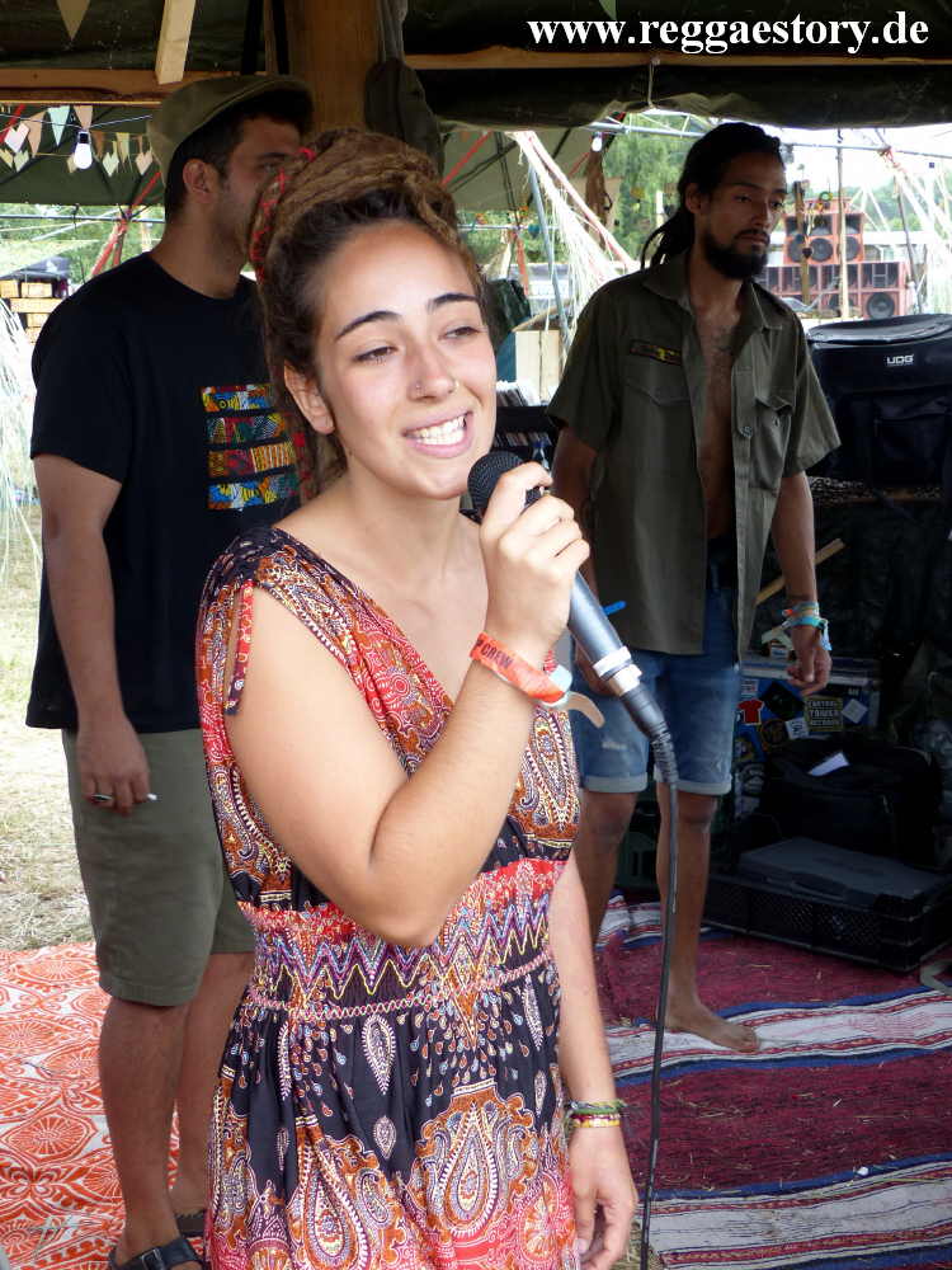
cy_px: 635
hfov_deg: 30.9
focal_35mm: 47
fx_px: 1723
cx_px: 476
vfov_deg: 40.4
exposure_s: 1/80
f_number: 2.8
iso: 100
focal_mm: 8.4
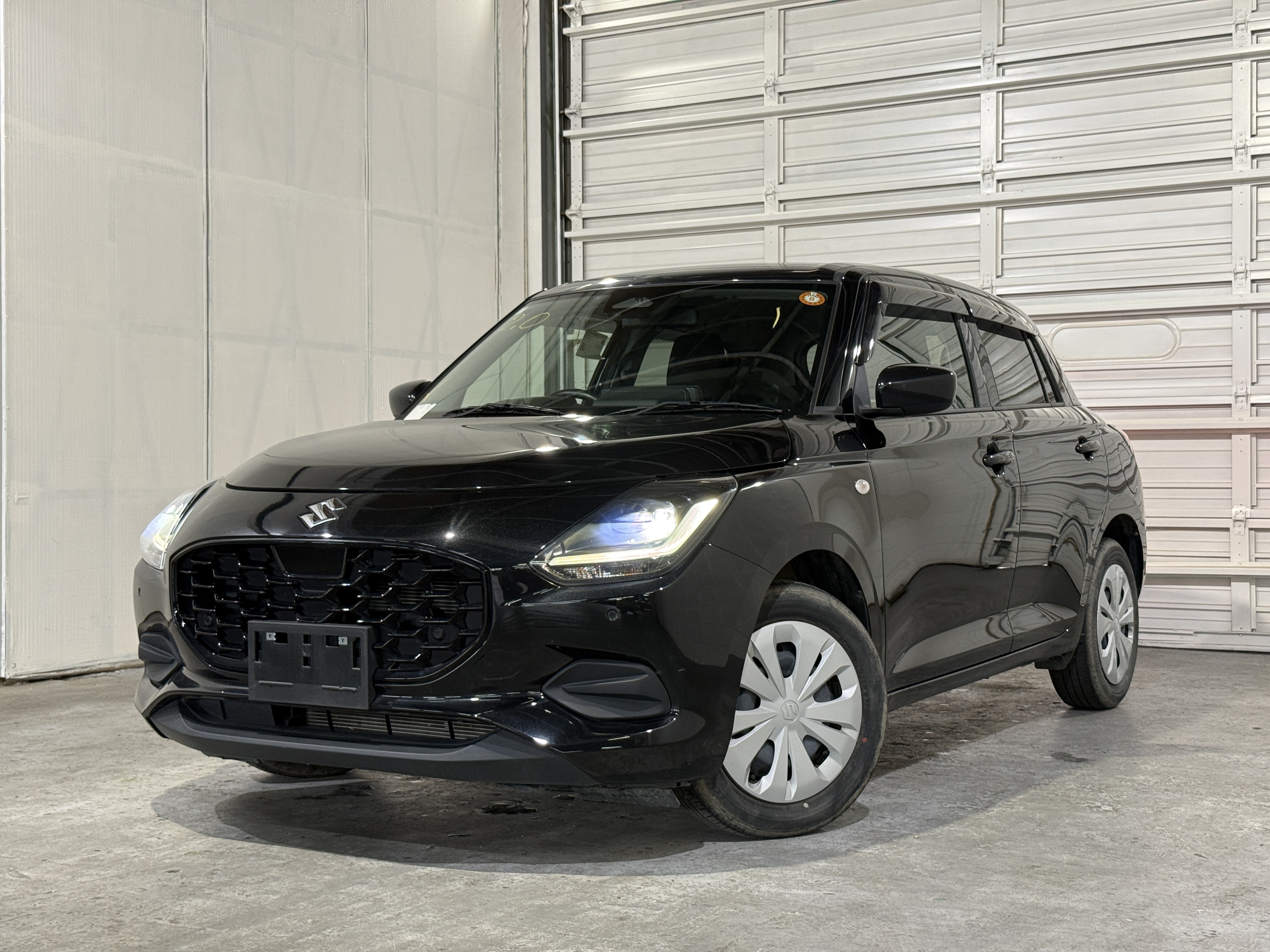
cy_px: 476
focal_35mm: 48
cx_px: 635
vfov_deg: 30.3
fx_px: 1761
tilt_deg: -0.2
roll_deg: +0.2
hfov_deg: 39.7
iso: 125
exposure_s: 1/60
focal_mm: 6.76
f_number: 1.78
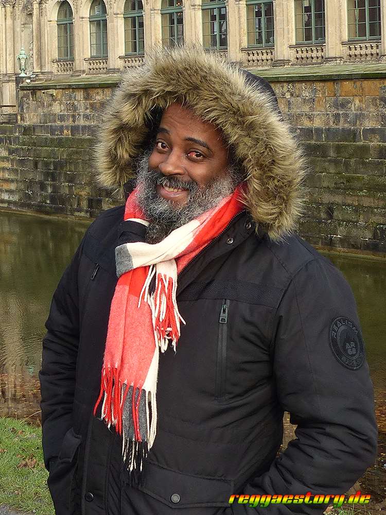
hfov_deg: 41.8
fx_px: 506
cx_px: 193
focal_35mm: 34
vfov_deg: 54.0
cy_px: 258
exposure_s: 1/125
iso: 100
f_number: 5
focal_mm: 6
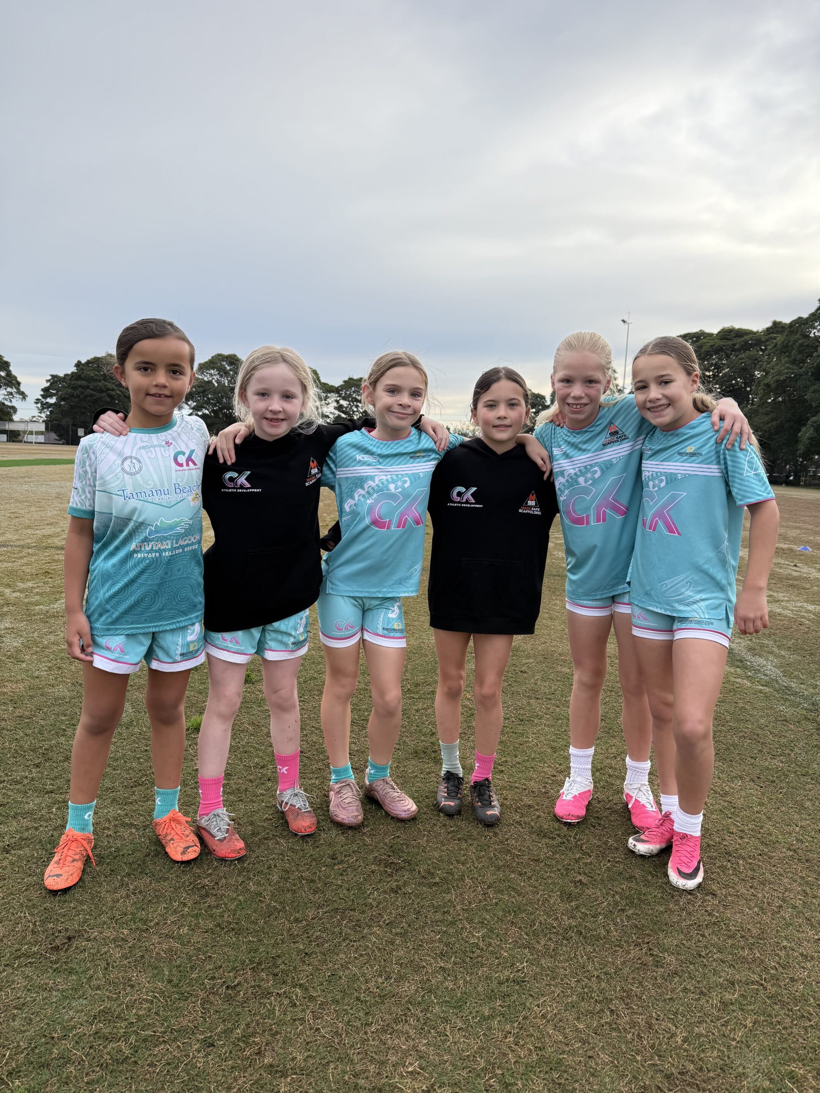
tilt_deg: -7.5
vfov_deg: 71.6
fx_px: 758
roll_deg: -2.1
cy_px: 546
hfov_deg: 56.8
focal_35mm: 24
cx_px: 410
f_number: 1.78
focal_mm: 6.76
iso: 100
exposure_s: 1/931
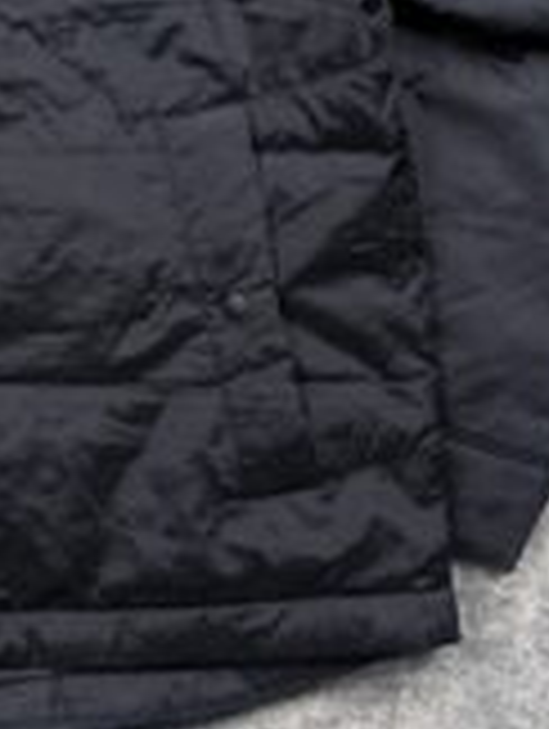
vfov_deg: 23.4
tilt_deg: -58.2
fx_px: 1666
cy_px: -34
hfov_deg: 17.9
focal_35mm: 79
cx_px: -81
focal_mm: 6.76
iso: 125
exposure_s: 1/100
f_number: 1.78
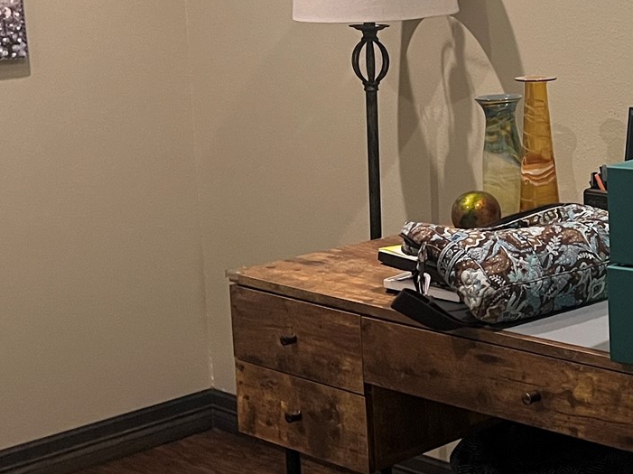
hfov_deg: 23.6
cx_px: 749
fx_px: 1389
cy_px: 139
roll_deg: +0.8
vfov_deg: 19.3
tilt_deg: -8.4
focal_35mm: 76
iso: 500
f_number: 1.6
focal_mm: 5.1
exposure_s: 1/60
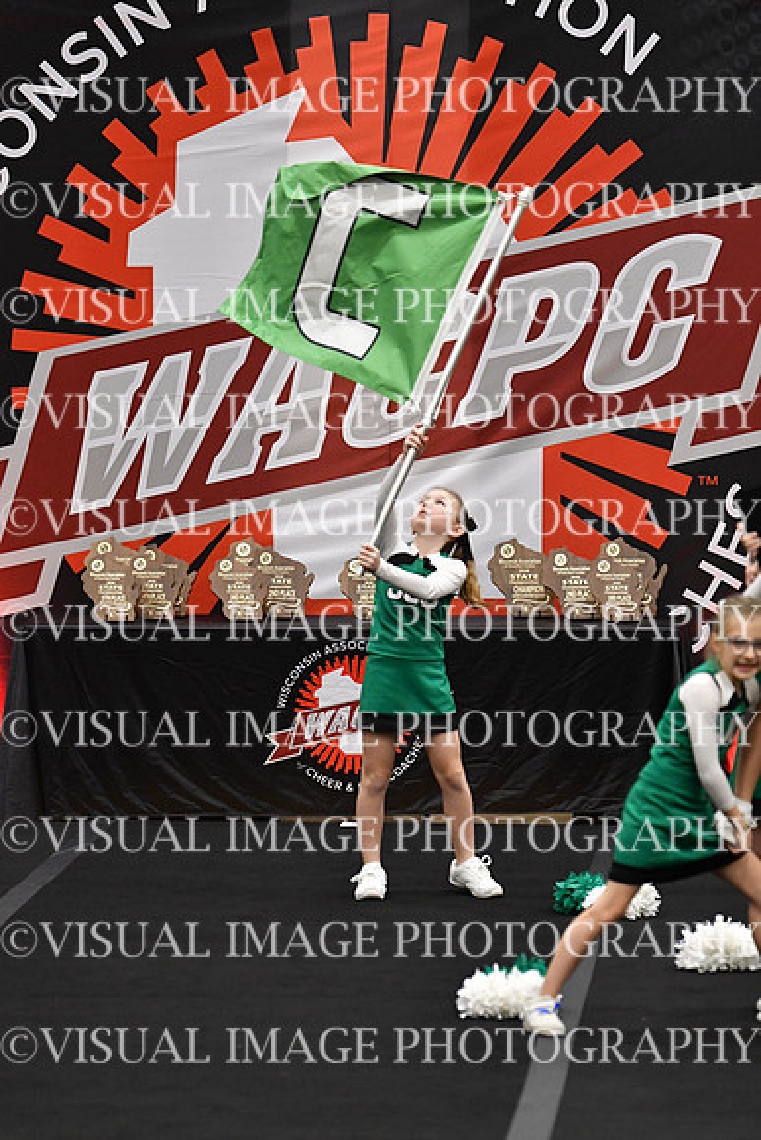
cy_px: 570
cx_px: 380
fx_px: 6654
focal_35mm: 210
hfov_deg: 6.5
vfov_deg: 9.8
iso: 4000
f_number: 2.8
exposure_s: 1/800
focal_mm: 140
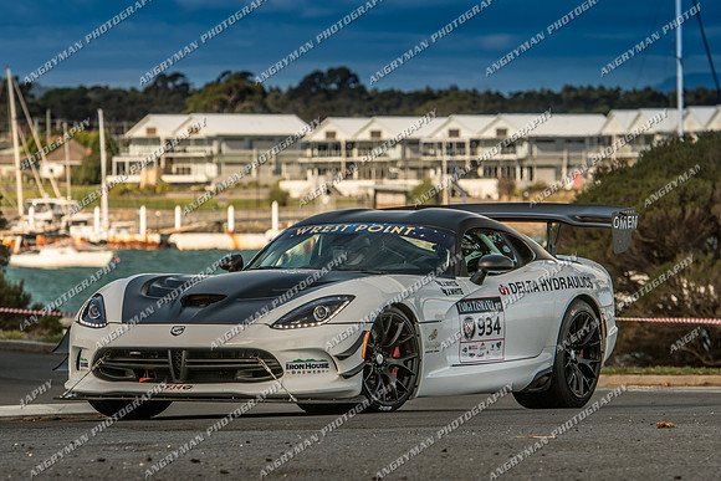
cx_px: 358
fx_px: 4684
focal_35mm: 234
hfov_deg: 8.8
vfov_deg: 5.9
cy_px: 259
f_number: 4
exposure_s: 1/2500
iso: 160
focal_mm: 145
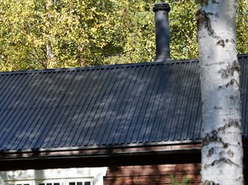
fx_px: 1040
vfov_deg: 10.2
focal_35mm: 145
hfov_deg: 13.4
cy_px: 148
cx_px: 8
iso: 100
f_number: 2.8
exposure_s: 1/500
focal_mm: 55.5
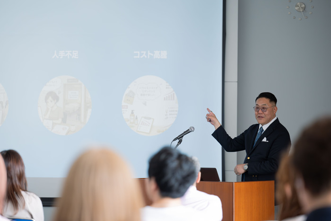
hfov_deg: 17.8
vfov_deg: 11.9
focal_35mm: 115
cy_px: 110
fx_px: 1058
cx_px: 166
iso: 1600
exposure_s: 1/160
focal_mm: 115
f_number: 2.8
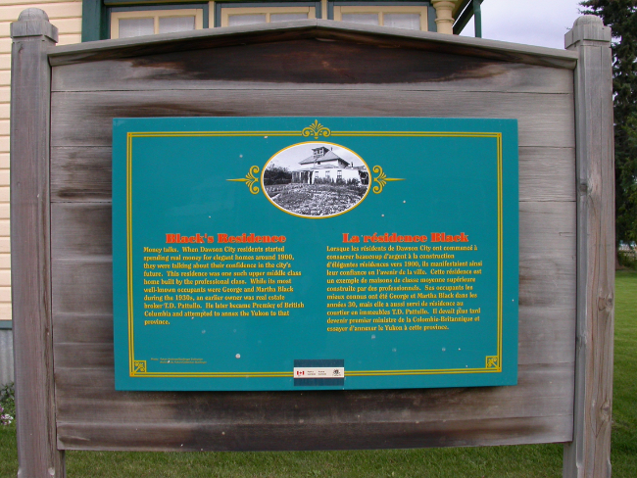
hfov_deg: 49.0
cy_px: 239
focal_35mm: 38
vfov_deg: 37.7
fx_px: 700
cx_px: 318
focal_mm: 7.8
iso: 100
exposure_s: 1/154
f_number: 5.3
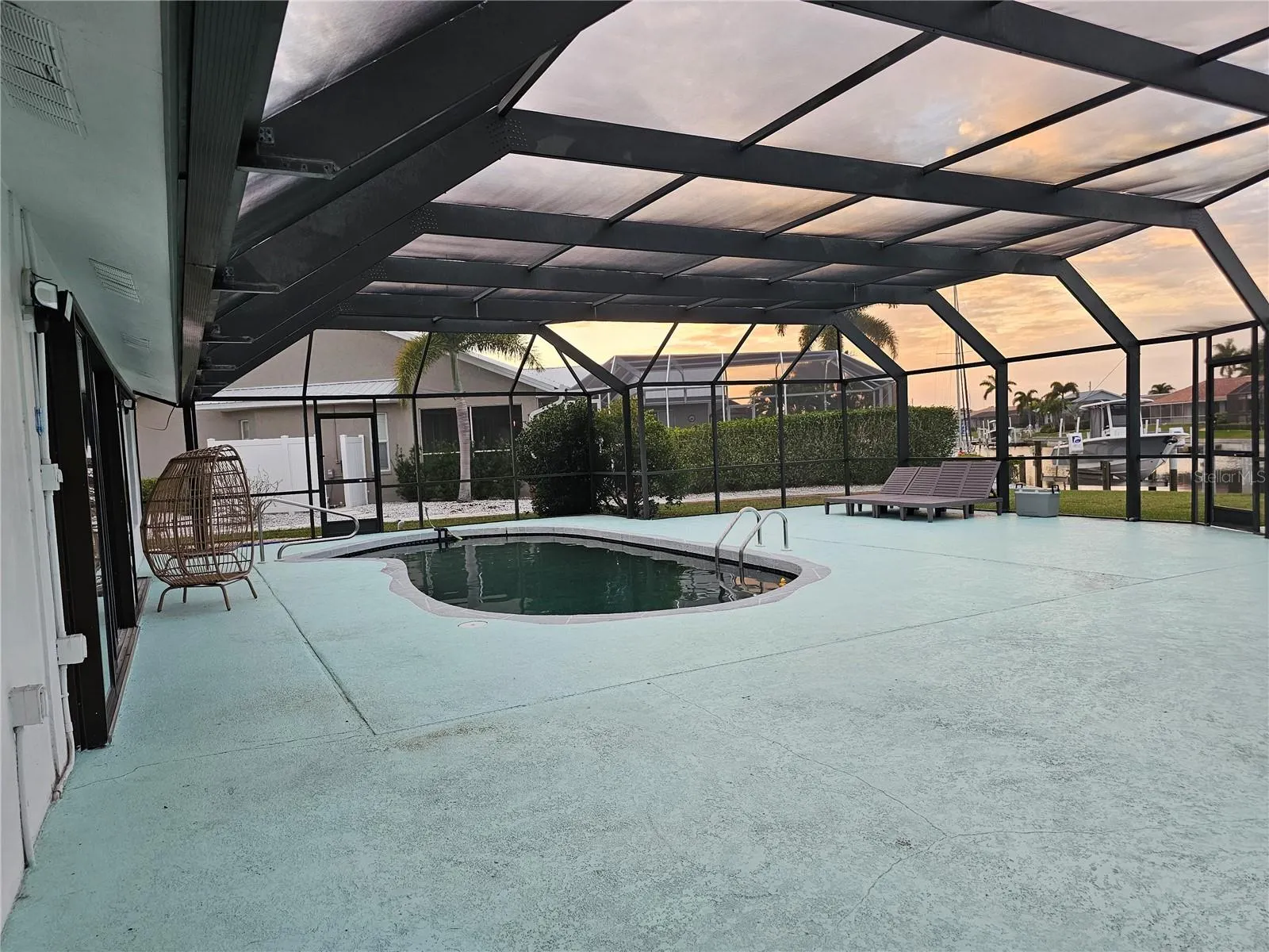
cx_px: 634
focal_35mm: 23
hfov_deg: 73.9
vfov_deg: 58.9
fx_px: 843
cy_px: 476
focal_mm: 6.3
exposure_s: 1/180
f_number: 1.7
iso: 100
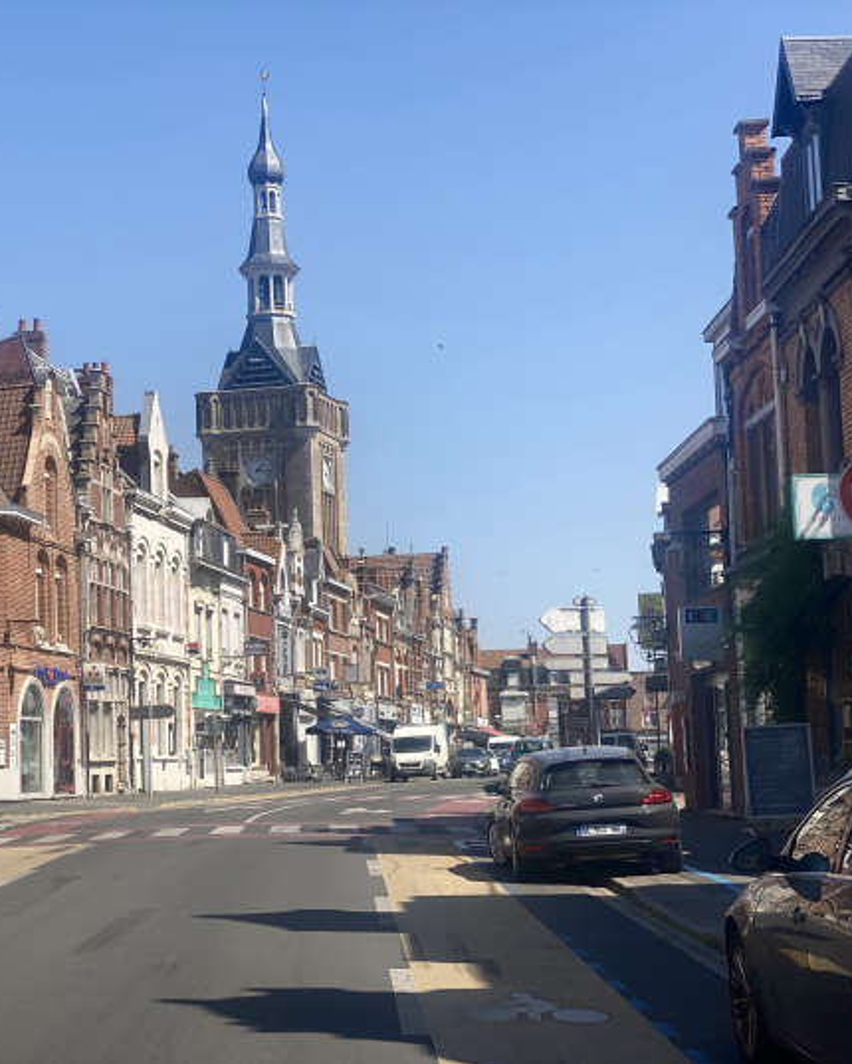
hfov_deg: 22.4
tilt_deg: +6.4
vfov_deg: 27.9
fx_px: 2142
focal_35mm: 68
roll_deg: +0.6
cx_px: 303
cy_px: 533
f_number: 2
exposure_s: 1/1497
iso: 20
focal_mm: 6
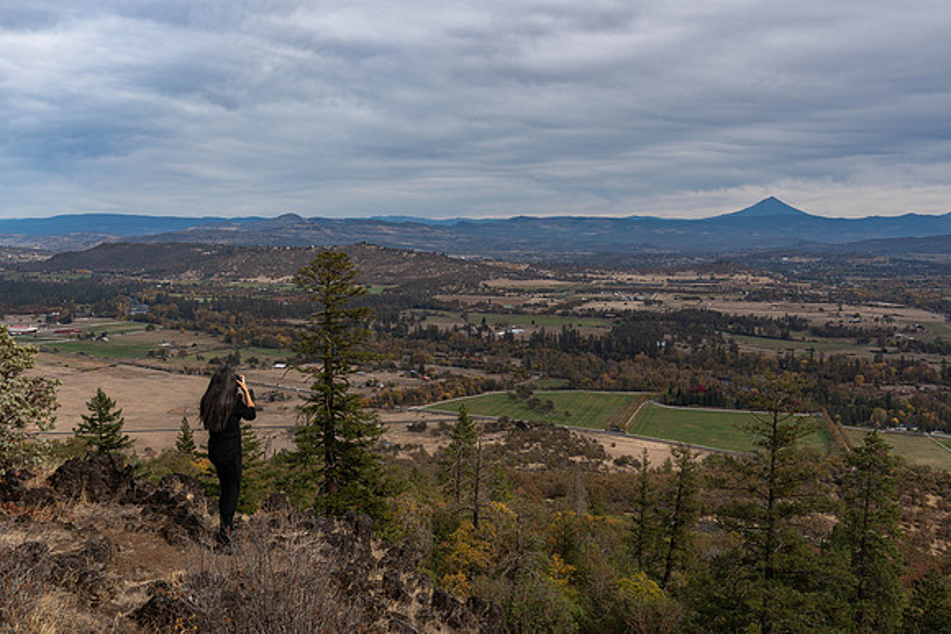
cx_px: 476
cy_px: 317
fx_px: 914
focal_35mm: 35
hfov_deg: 55.0
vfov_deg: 38.3
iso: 100
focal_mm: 34.6
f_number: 9
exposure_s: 1/640
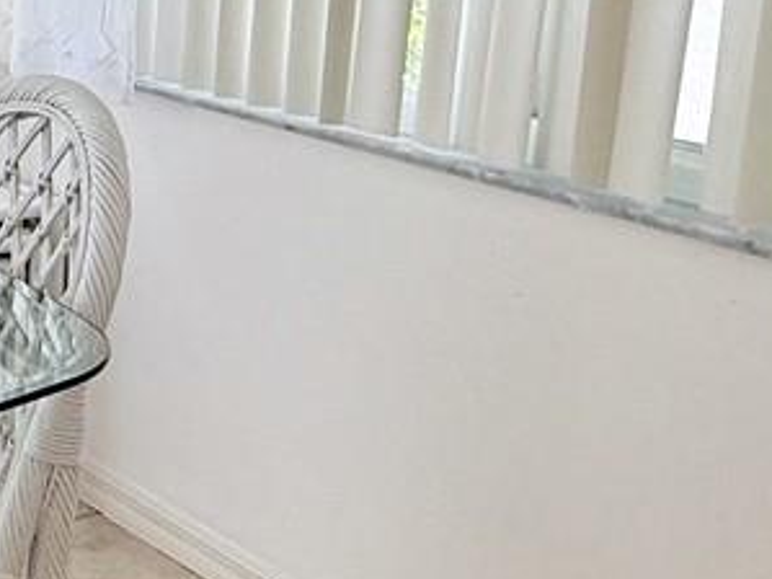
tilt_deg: -11.9
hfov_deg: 23.7
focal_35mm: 75
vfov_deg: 19.5
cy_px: 155
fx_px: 1672
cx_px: -152
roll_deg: -1.5
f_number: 2.2
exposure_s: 1/187
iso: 50
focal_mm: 2.22
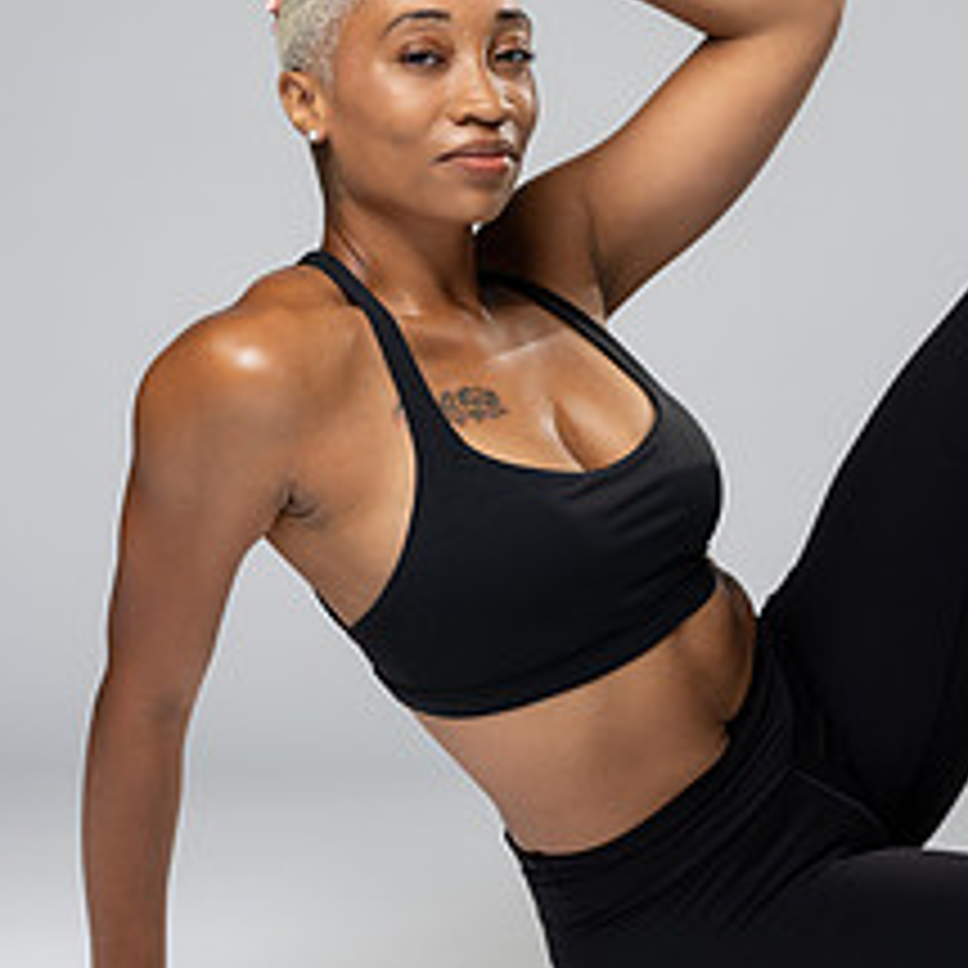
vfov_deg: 11.5
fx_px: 4777
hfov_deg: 11.6
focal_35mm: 151
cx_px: 635
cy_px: 221
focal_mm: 85
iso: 200
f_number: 3.2
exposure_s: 1/160
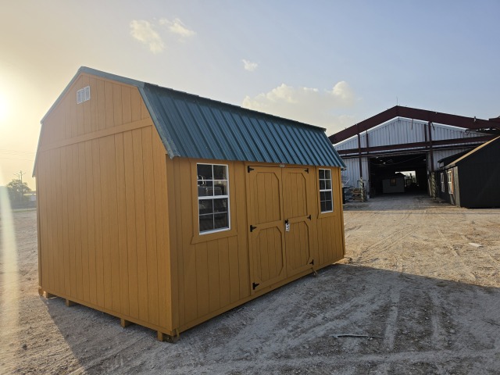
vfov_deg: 58.9
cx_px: 250
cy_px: 188
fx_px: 332
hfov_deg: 73.9
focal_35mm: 23
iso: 32
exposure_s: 1/7939
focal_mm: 6.5
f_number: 1.4
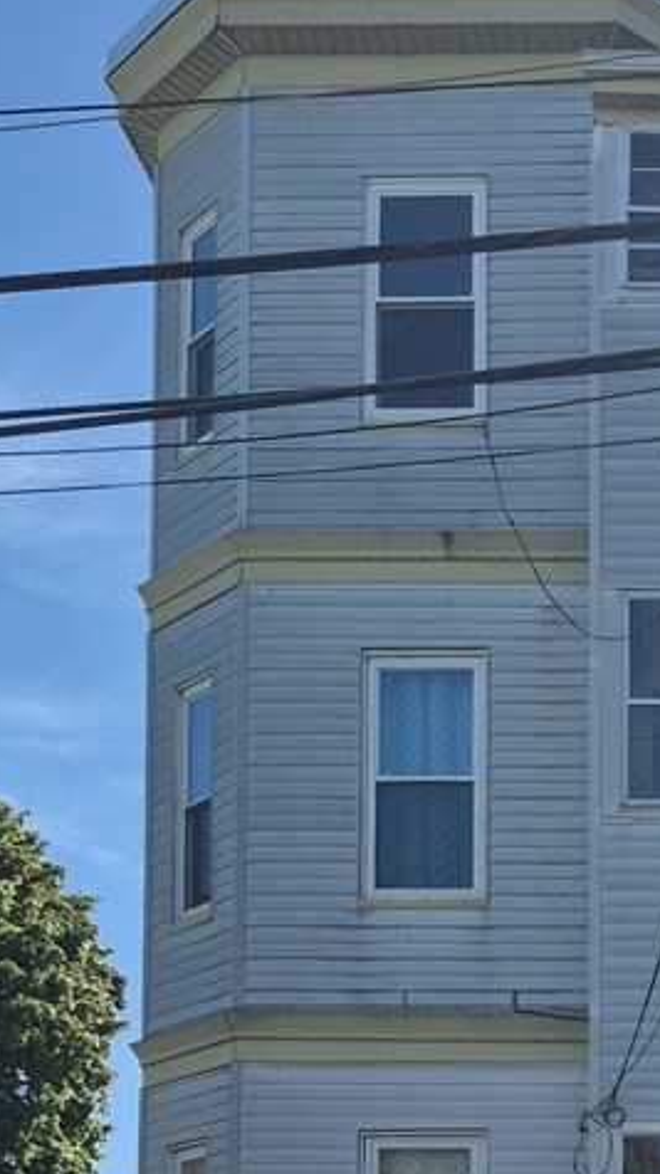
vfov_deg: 24.1
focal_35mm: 81
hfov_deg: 14.3
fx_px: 2521
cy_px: 1359
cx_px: 850
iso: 25
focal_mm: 5.4
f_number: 1.8
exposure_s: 1/2432
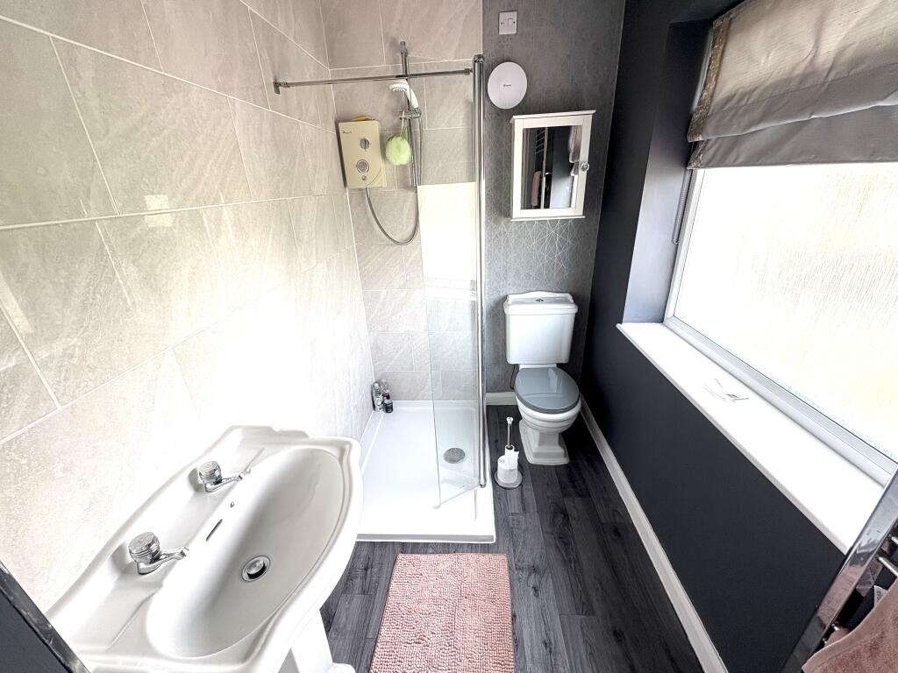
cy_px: 336
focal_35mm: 14
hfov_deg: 102.1
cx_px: 449
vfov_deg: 85.7
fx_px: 363
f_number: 2.2
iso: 64
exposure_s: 1/99
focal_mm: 2.22
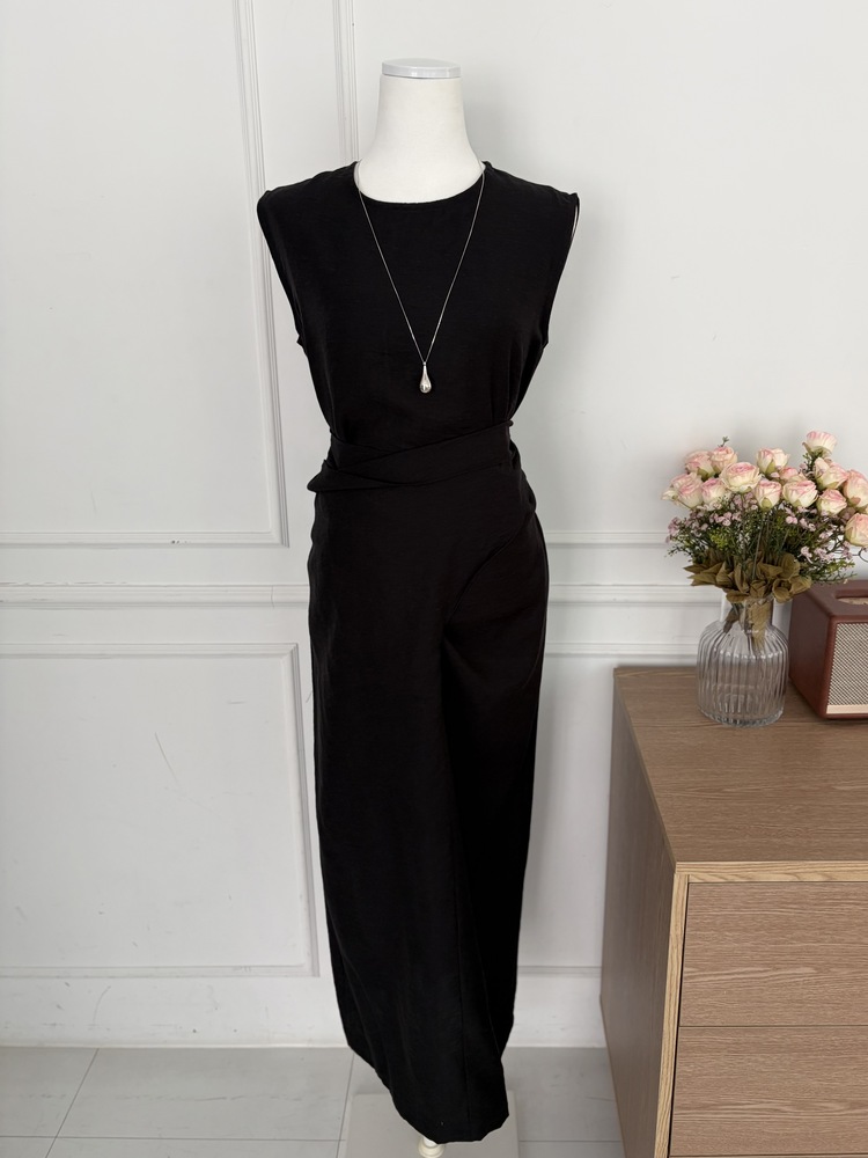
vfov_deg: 67.3
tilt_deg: -19.0
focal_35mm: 26
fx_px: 869
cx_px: 434
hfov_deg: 53.1
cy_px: 579
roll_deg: -0.4
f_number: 1.6
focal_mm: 5.96
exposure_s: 1/60
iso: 100
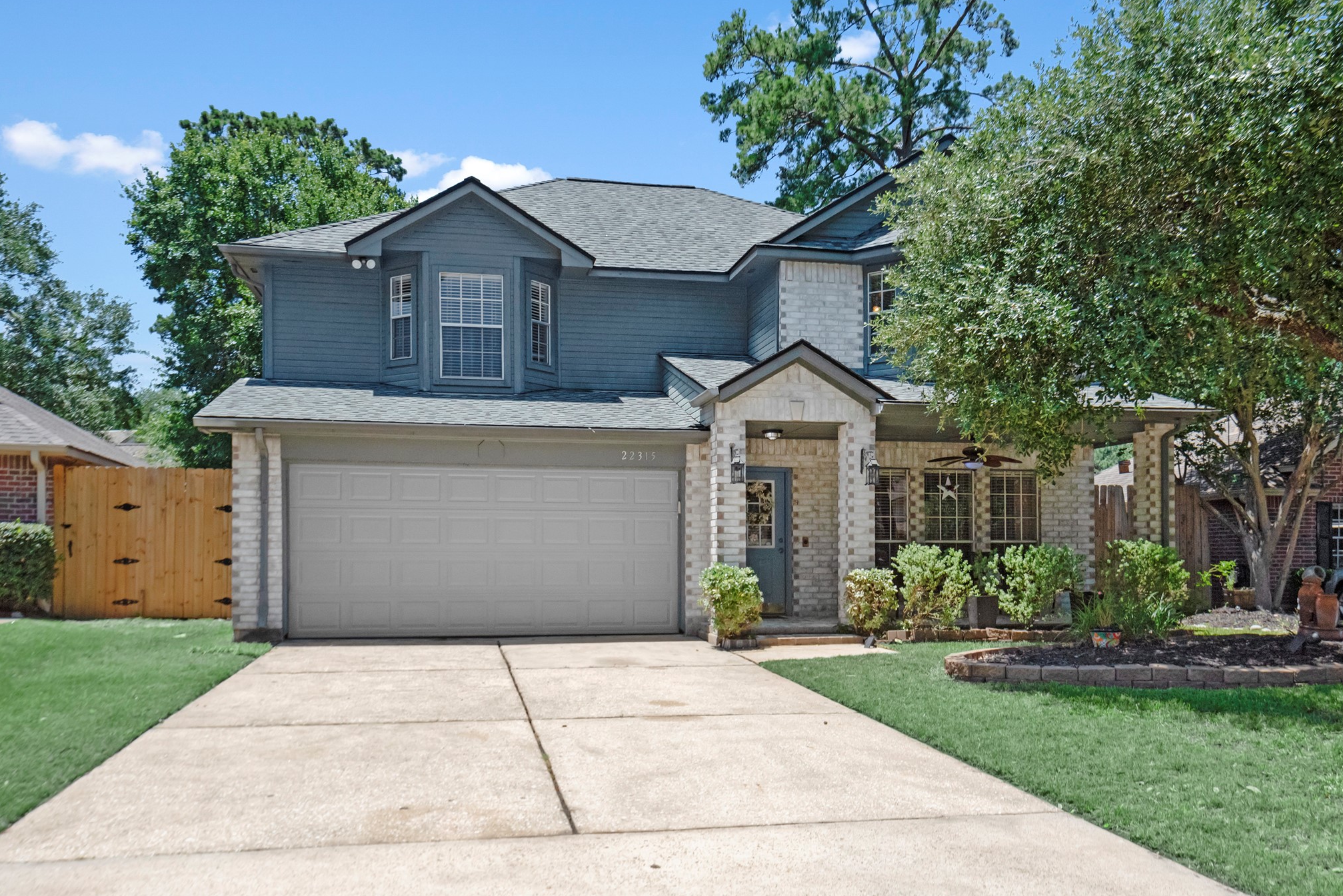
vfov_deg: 46.4
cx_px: 690
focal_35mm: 28
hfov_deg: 65.4
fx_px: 1045
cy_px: 453
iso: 1250
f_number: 10
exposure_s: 1/2500
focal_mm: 26
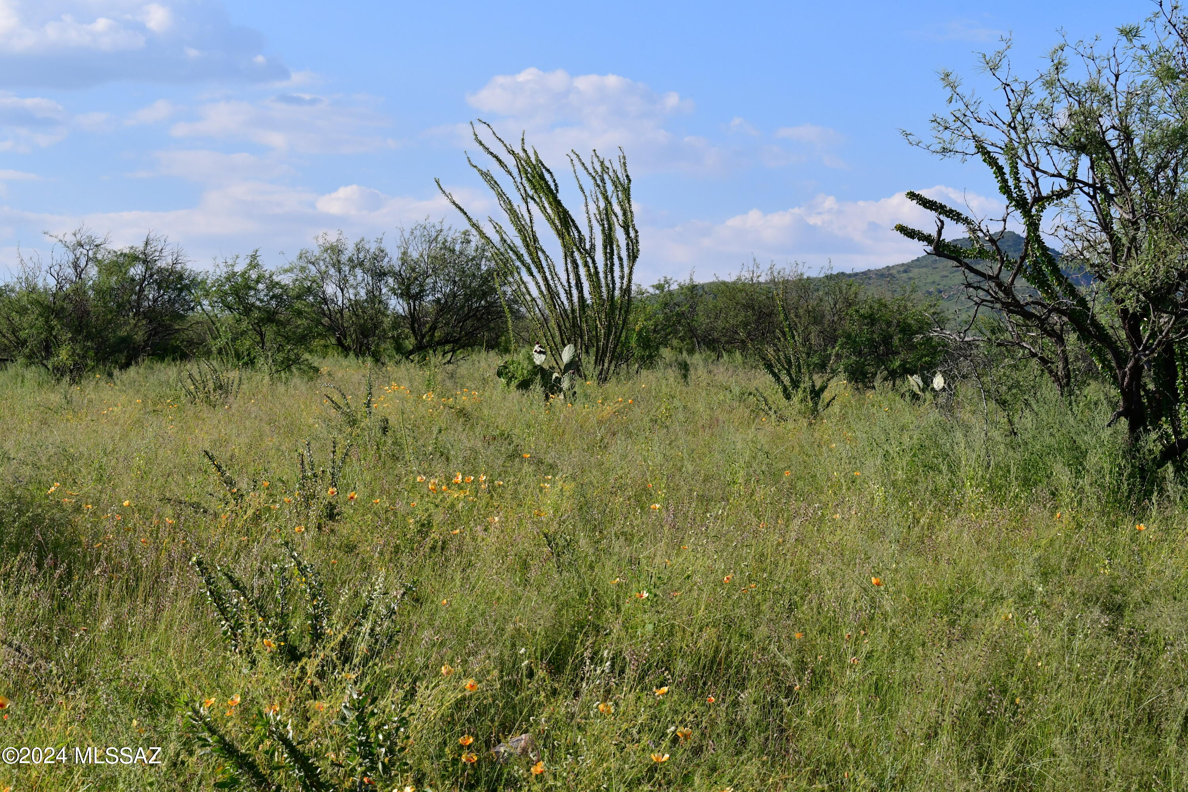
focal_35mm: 82
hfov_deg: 24.8
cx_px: 594
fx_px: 2706
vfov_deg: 16.7
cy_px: 396
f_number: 13
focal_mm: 55
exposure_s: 1/1000
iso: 800
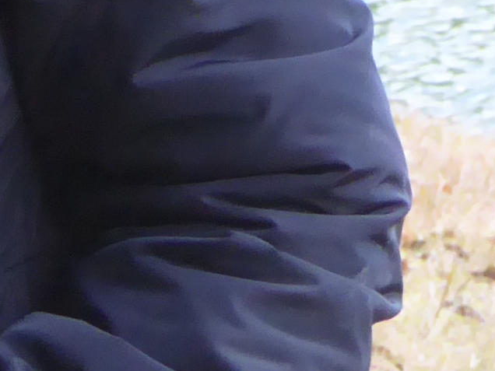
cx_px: 411
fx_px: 5834
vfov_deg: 3.6
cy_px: -660
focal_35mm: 408
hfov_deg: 4.9
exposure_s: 1/60
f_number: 4.1
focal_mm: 9
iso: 200
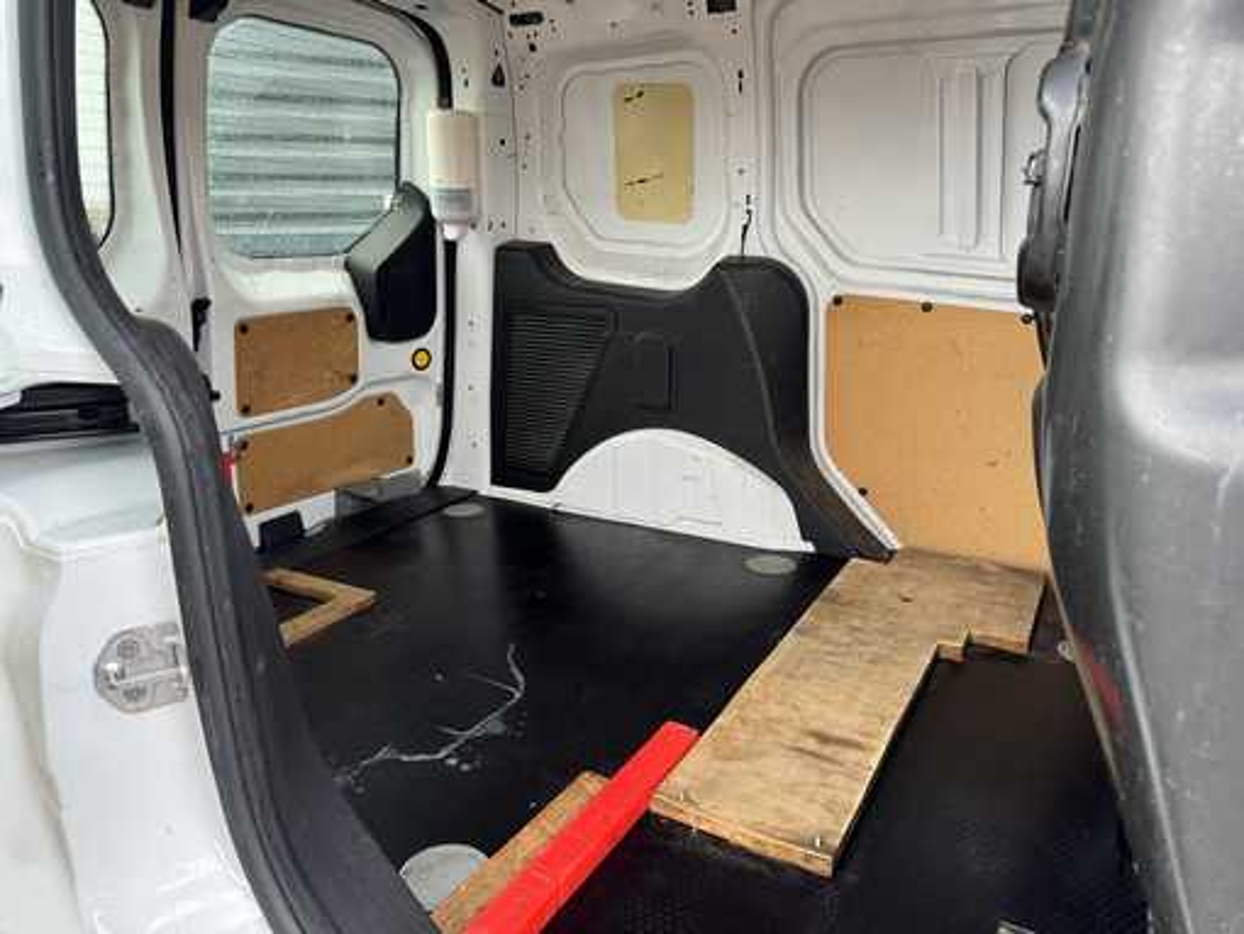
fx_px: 863
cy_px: 467
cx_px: 622
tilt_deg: -15.4
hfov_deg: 71.6
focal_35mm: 24
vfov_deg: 56.9
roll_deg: +1.7
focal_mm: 6.76
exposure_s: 1/77
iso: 200
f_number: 1.78
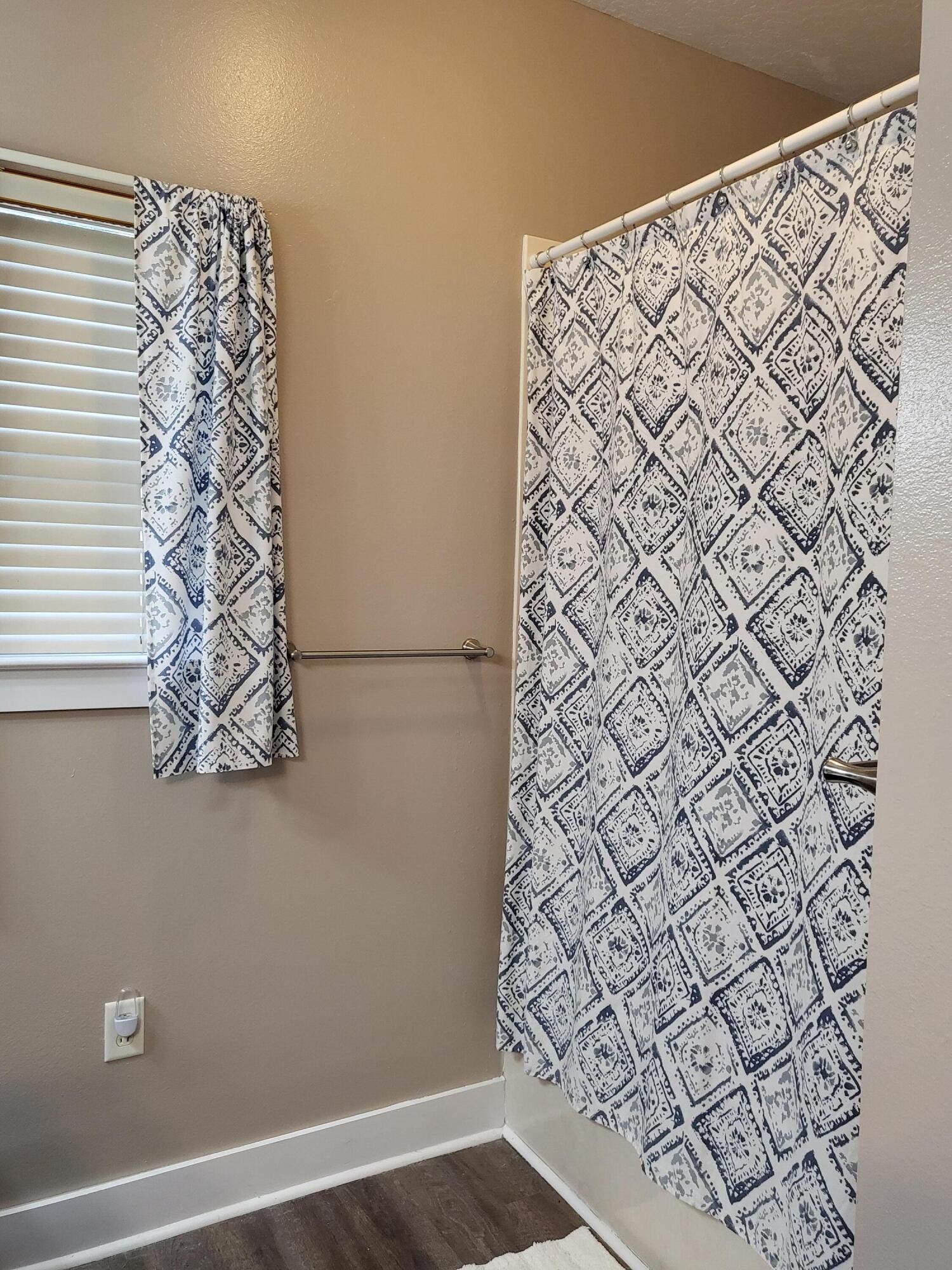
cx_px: 476
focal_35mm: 26
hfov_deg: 53.1
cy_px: 635
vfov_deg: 67.3
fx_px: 953
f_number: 1.8
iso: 320
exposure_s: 1/120
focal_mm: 4.25
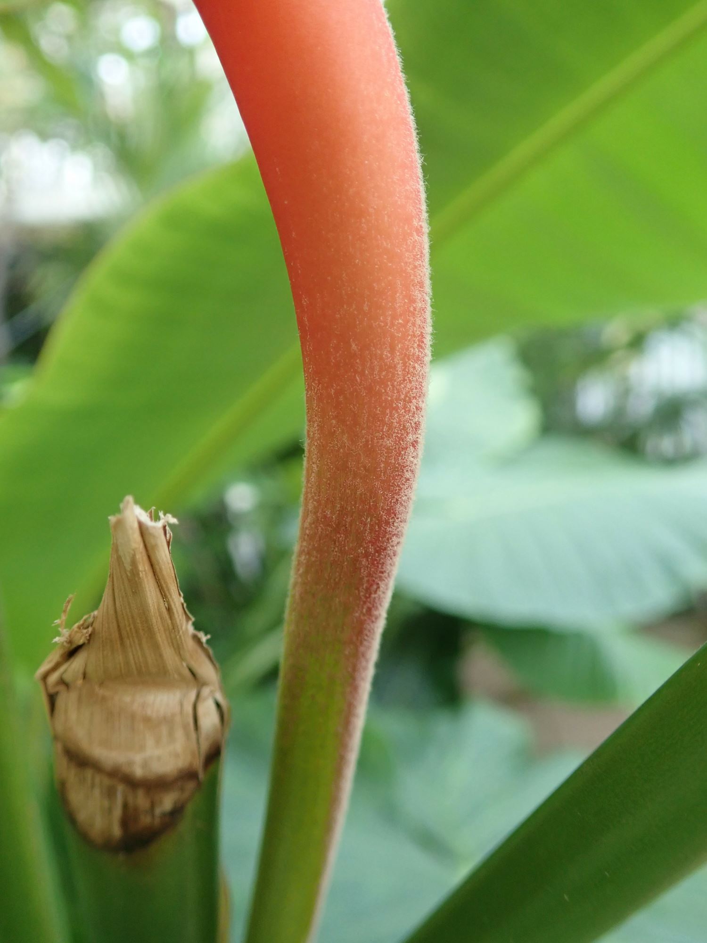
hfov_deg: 46.8
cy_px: 472
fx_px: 817
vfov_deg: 60.0
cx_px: 354
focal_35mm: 30
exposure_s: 1/125
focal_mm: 5.5
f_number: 2.3
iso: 320
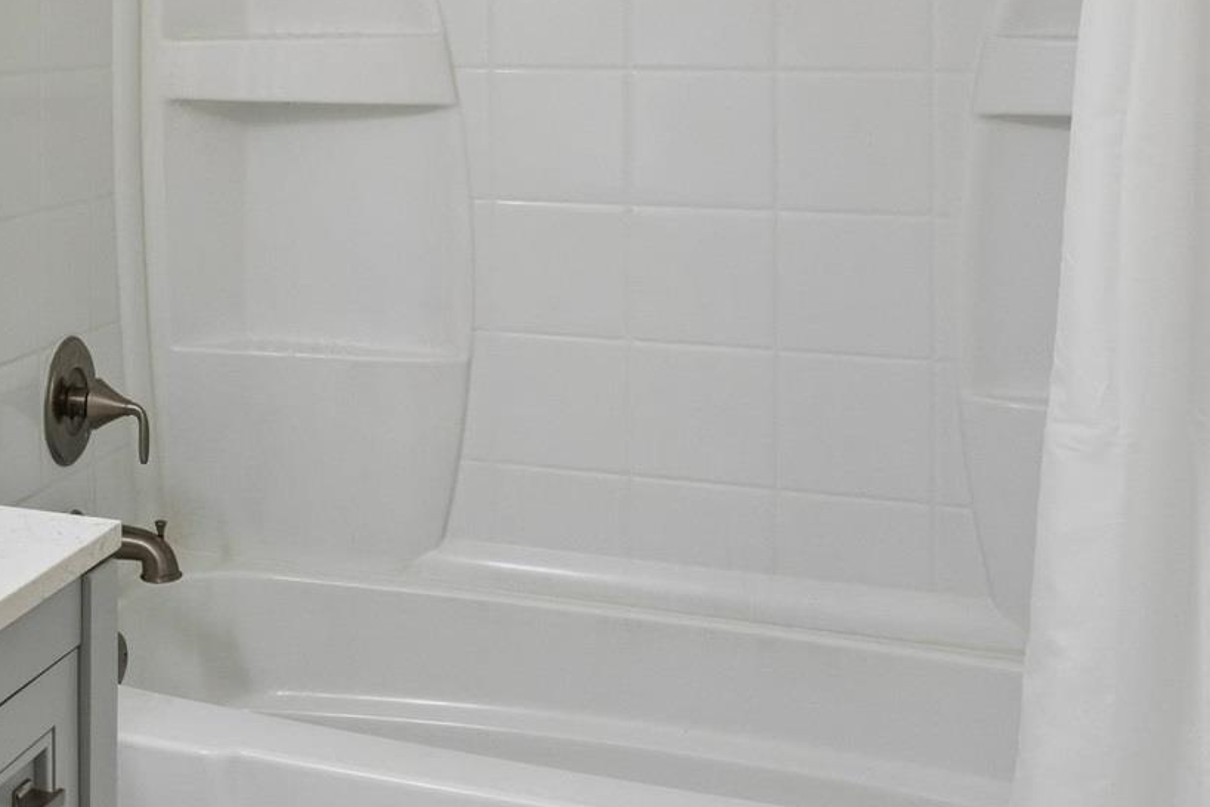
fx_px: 2017
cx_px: -126
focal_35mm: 60
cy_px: -9
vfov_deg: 21.8
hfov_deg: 30.0
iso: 400
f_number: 13
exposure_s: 1/8
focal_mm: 16
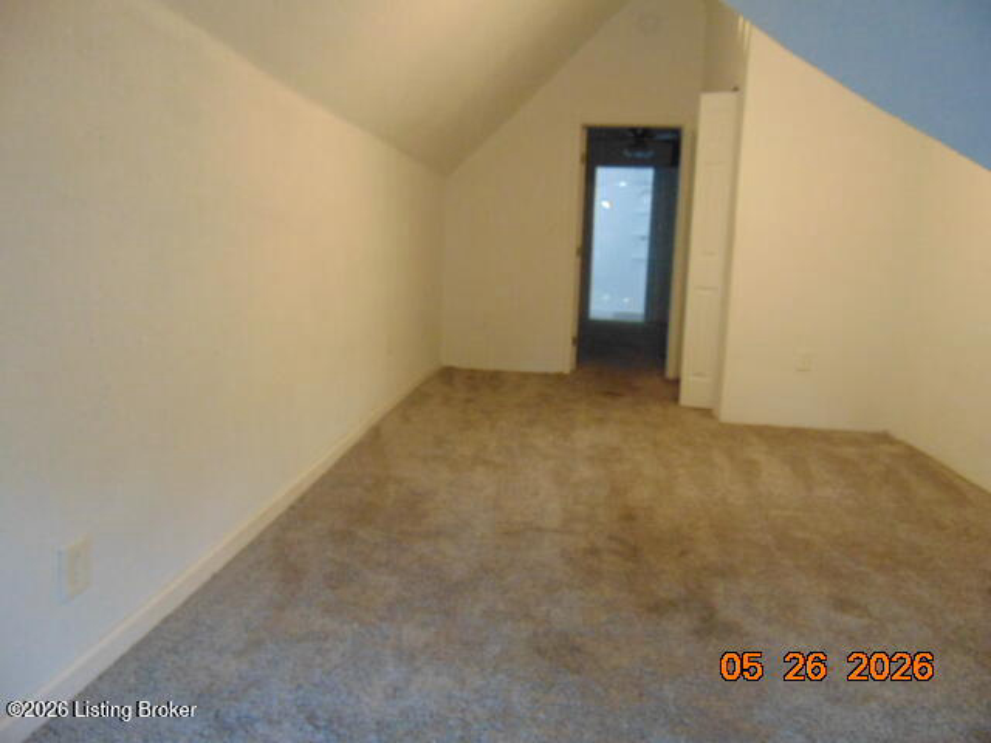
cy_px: 372
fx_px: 716
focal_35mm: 25
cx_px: 496
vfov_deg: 54.9
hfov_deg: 69.4
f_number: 3
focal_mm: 4.5
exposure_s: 1/30
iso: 400
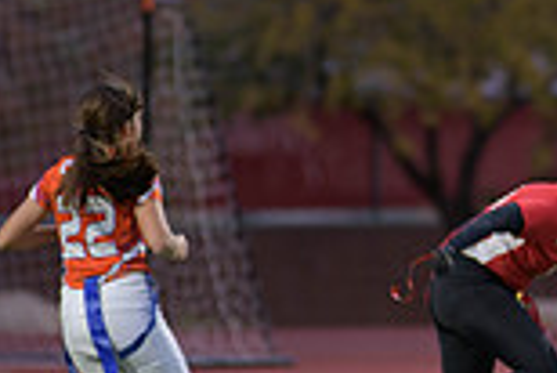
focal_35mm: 751
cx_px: 626
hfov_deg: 2.7
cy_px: 241
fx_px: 11630
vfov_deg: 1.8
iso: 640
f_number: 2.8
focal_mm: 200
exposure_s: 1/200
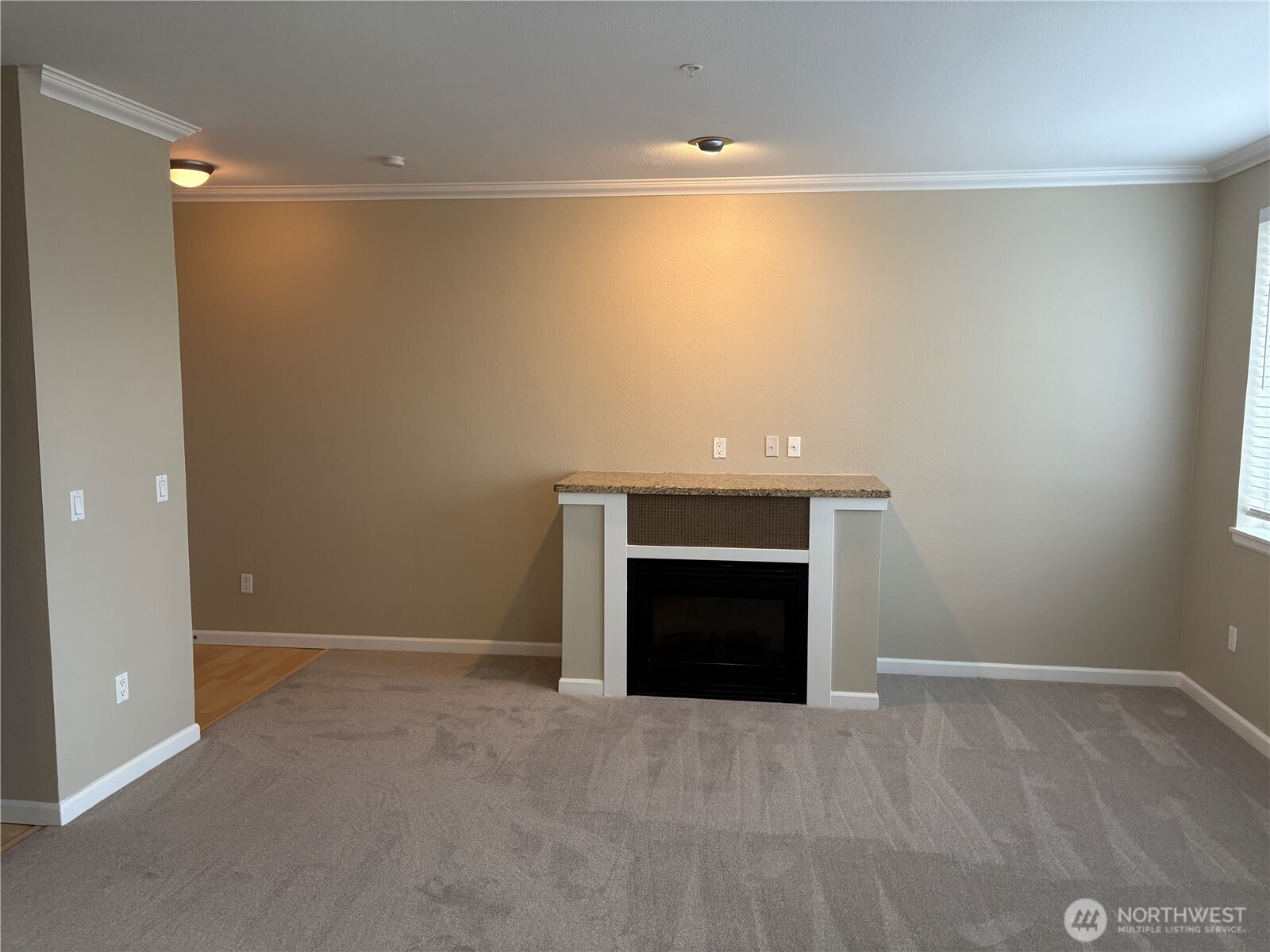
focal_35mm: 26
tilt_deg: -6.1
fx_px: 954
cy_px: 476
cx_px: 635
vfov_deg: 53.1
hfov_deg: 67.3
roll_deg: -0.3
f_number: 1.6
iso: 125
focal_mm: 5.96
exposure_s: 1/60
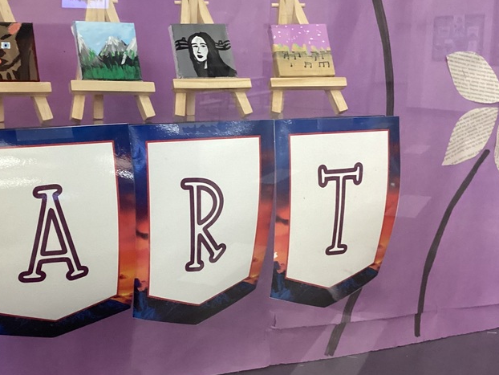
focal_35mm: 51
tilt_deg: -10.1
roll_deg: -0.2
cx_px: 148
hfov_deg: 36.9
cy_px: 177
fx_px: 735
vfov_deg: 28.6
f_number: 2.4
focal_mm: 3.3
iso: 400
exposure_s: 1/40
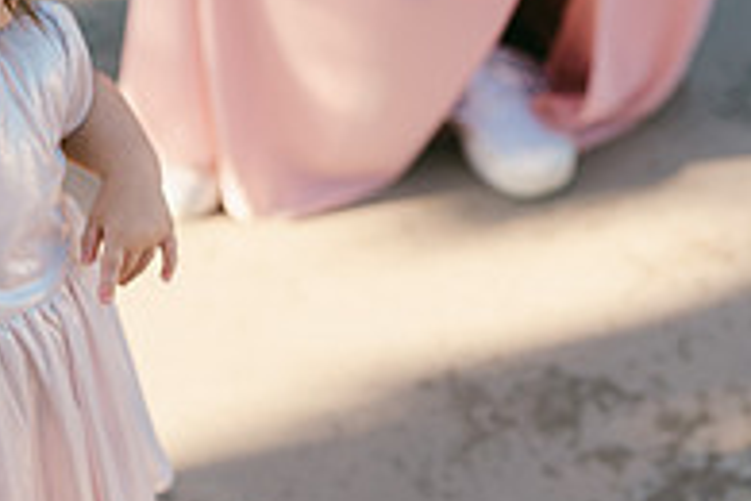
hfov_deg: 19.5
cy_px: 252
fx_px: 2169
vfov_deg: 13.2
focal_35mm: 104
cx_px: 162
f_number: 2
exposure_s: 1/640
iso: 64
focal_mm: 35
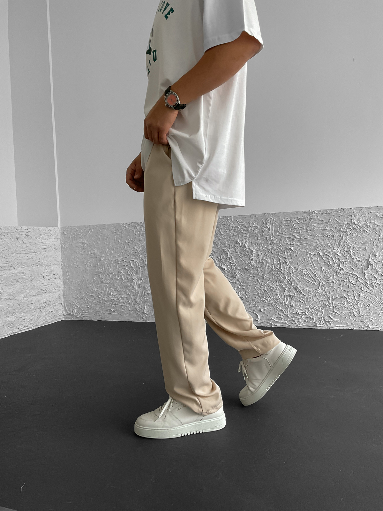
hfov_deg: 48.2
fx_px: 428
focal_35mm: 29
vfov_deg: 61.7
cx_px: 192
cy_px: 256
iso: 64
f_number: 1.8
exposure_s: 1/120
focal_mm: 3
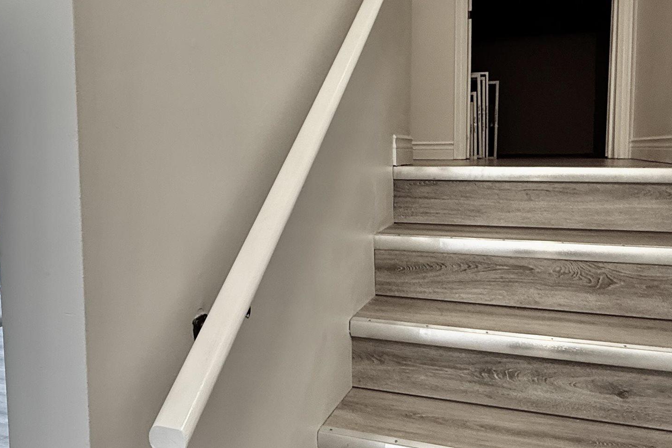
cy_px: 194
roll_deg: -0.5
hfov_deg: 60.3
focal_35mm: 31
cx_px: 345
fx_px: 579
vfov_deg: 42.2
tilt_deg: -4.3
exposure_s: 1/60
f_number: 2.2
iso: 160
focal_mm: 2.22
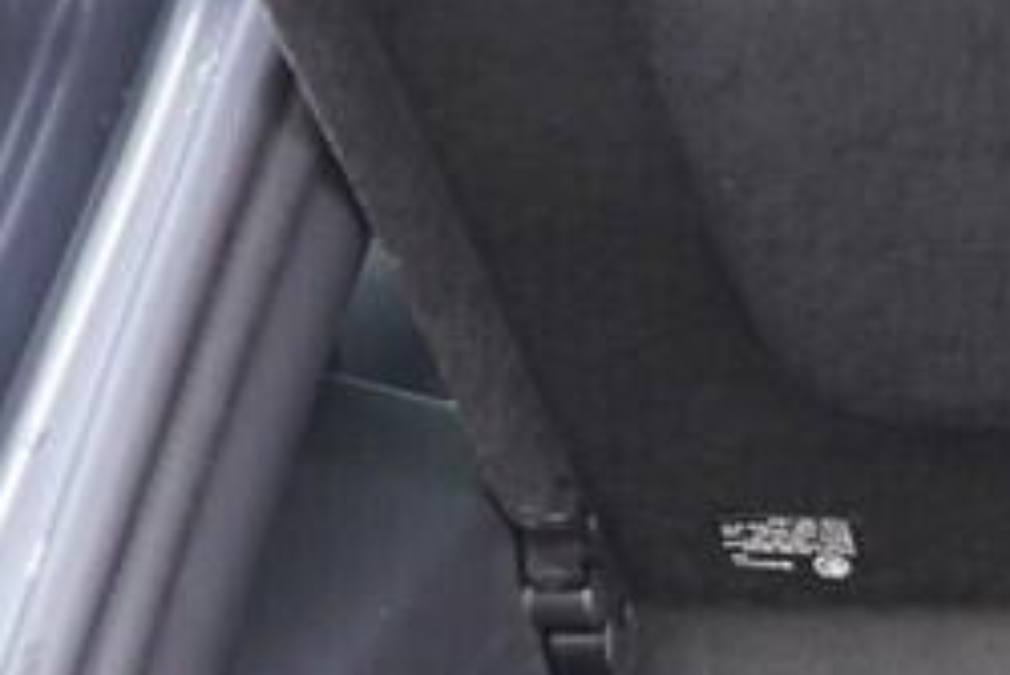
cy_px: 1273
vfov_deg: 6.5
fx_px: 5811
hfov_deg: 8.9
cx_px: 2513
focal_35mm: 207
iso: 640
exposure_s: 1/40
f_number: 2.8
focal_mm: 24
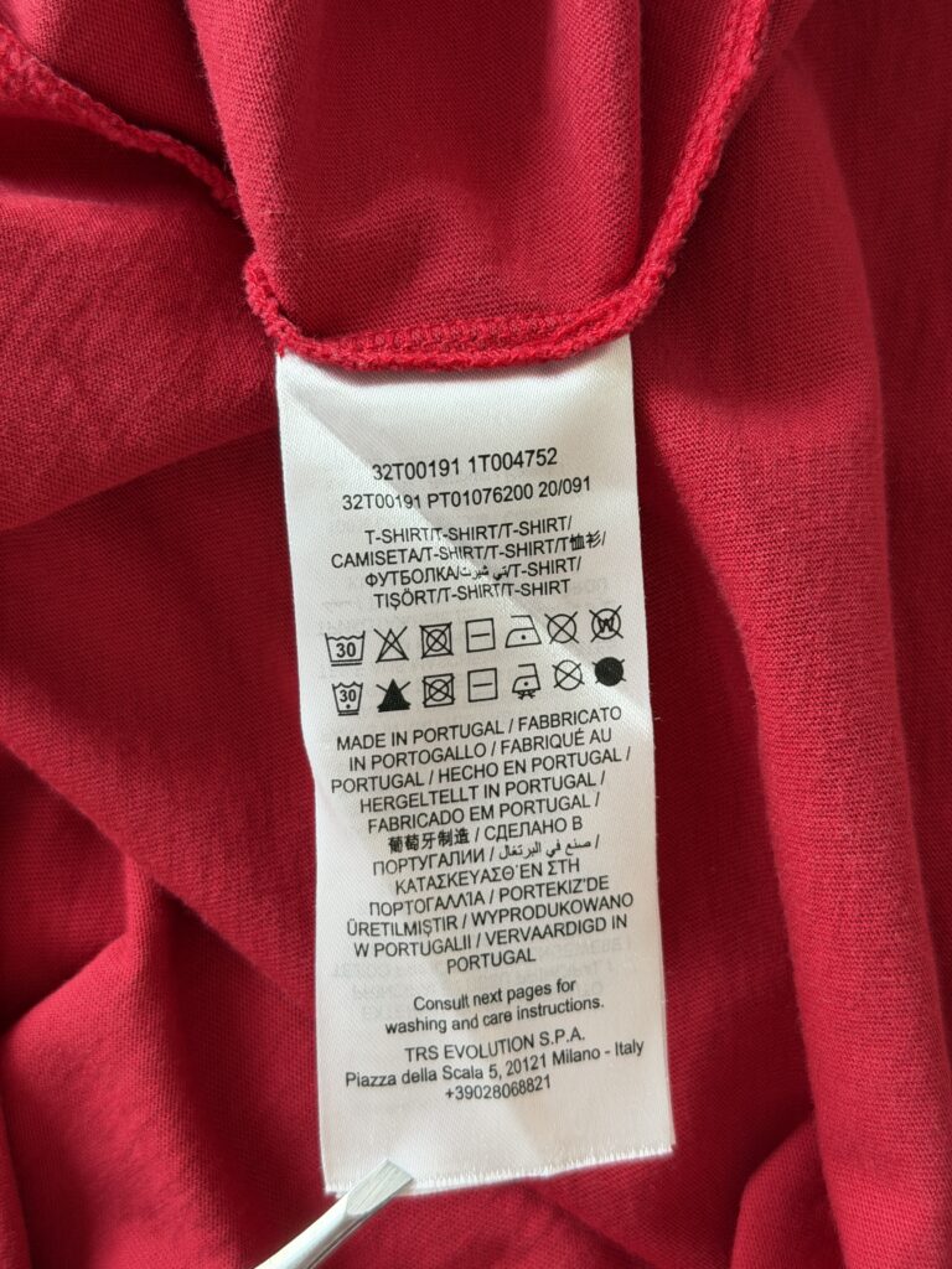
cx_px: 476
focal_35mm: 48
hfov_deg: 30.3
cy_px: 634
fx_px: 1760
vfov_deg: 39.7
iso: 80
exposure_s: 1/121
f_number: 1.78
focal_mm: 6.76
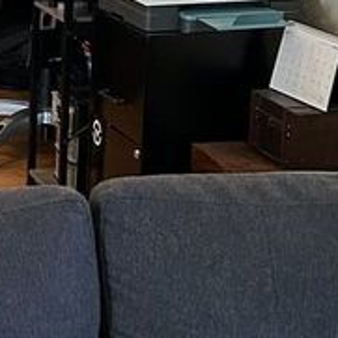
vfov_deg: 12.6
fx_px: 1513
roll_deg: +0.9
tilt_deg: -11.1
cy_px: 17
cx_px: -153
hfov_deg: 12.2
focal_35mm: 137
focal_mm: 5.7
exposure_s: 1/60
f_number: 1.5
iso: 250
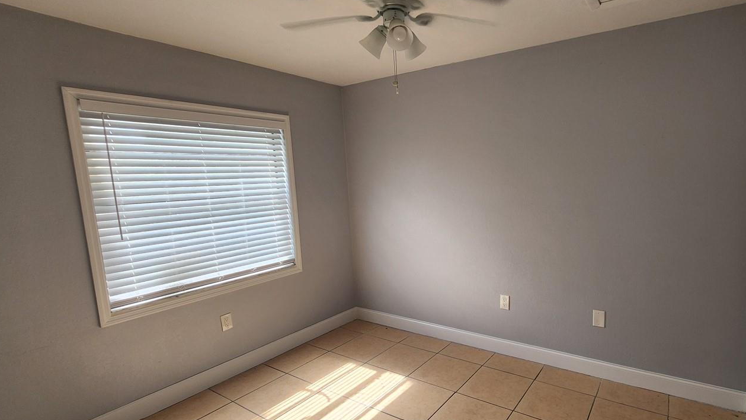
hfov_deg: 91.5
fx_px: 356
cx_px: 447
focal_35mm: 18
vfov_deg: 60.9
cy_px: 229
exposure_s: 1/120
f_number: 2.2
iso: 32
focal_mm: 1.74
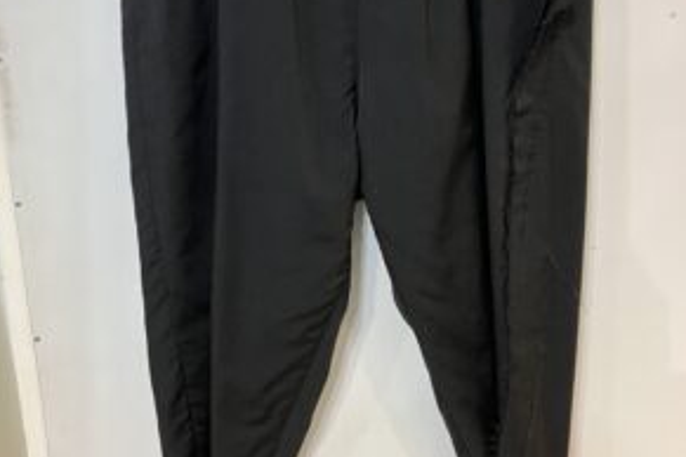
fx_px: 762
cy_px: 137
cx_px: 335
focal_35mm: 40
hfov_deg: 48.5
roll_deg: +1.3
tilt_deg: -19.6
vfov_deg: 33.0
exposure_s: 1/50
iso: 250
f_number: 1.8
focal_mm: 3.99
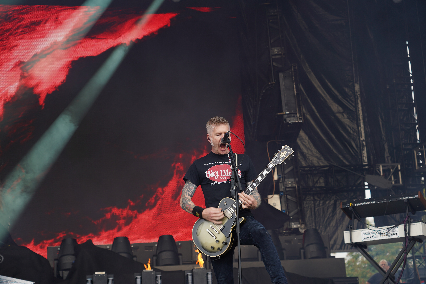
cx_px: 213
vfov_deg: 20.9
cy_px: 142
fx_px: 769
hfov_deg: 31.0
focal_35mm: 65
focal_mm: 65
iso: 100
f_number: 5
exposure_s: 1/125
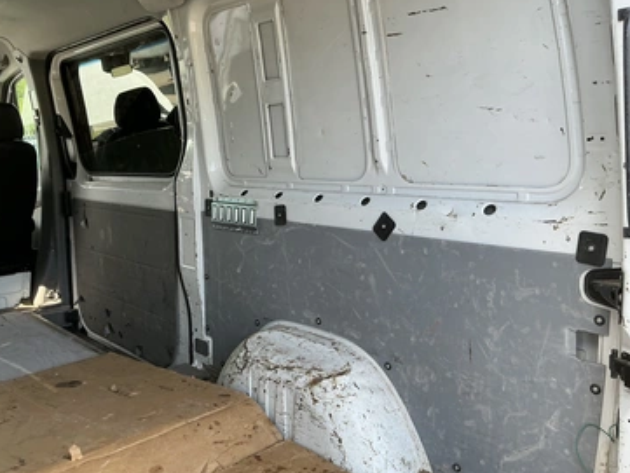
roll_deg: +0.9
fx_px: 564
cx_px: 295
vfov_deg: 45.4
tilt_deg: -8.9
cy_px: 223
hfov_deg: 58.3
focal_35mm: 31
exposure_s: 1/138
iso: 20
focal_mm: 3
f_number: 1.8
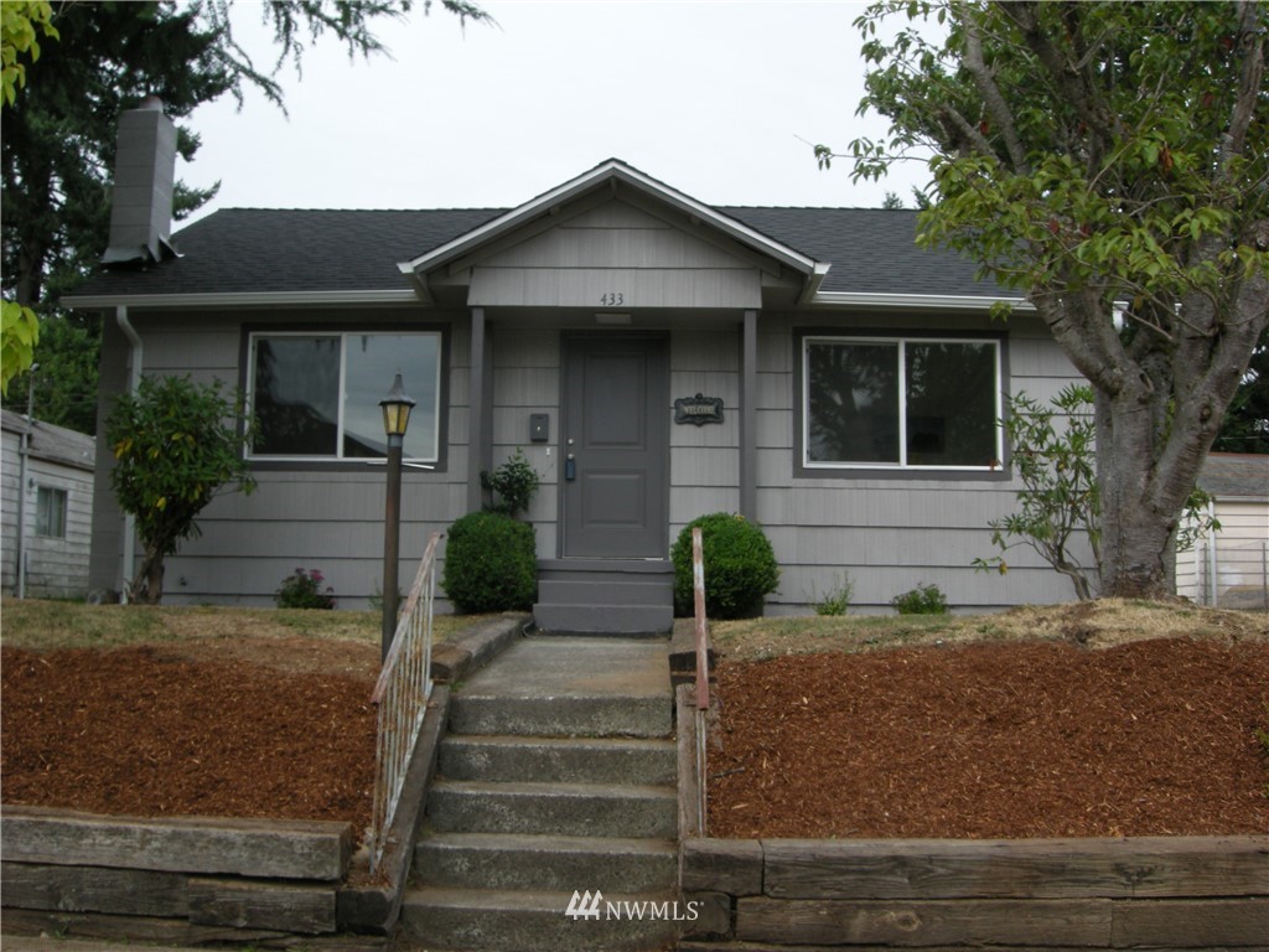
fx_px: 1320
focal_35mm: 36
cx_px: 634
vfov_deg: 39.7
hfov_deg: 51.4
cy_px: 476
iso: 64
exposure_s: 1/137
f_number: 6.1
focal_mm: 7.5
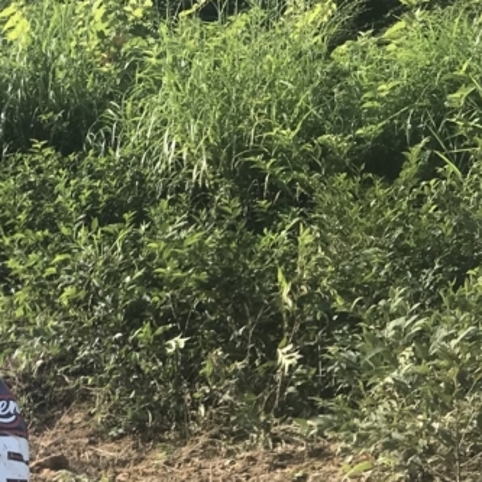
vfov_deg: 21.8
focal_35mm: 76
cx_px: -201
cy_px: 499
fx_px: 1197
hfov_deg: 20.2
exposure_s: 1/818
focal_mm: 3.99
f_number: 1.8
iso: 20
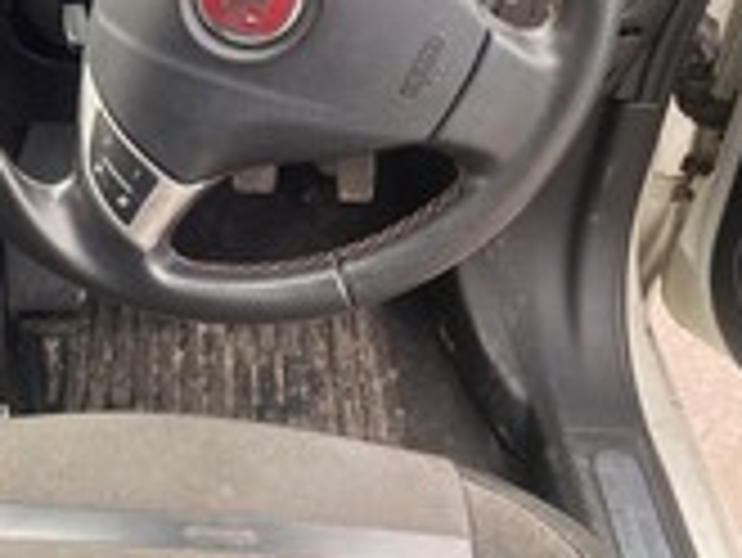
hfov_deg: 31.9
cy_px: 72
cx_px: -18
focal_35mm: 55
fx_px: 1180
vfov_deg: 25.9
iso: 50
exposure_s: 1/122
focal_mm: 4.25
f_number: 1.8
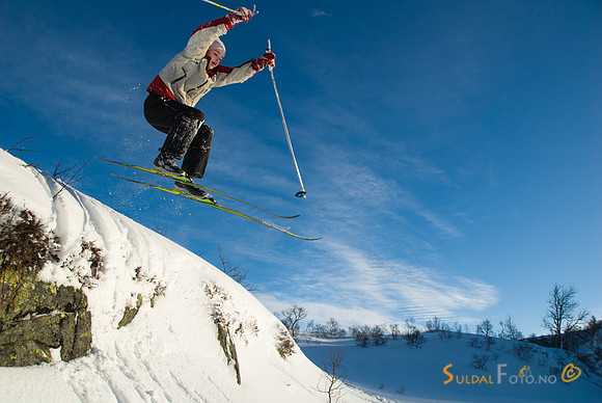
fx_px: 460
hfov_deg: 66.4
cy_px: 202
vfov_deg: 47.3
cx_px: 301
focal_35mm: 27
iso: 100
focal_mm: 18
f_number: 5.6
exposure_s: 1/640
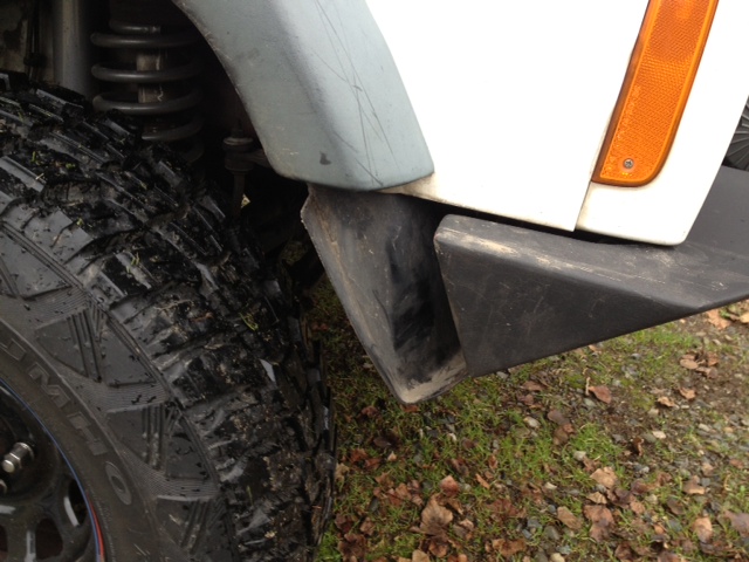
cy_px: 281
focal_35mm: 35
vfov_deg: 40.7
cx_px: 374
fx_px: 757
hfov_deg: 52.6
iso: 64
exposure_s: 1/40
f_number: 2.4
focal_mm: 4.28
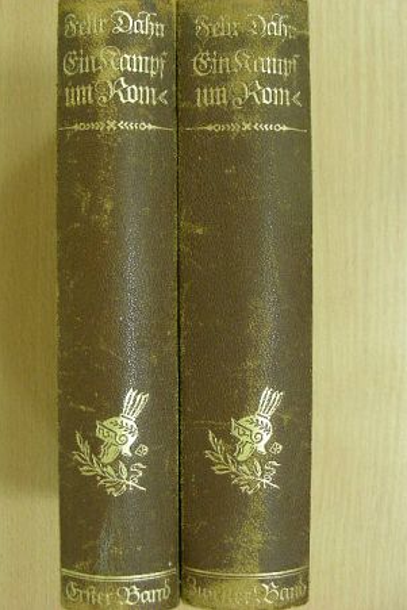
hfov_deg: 29.3
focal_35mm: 46
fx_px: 779
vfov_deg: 42.7
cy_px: 305
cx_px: 185
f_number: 3.5
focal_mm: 7.4
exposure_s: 1/11.6
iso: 200
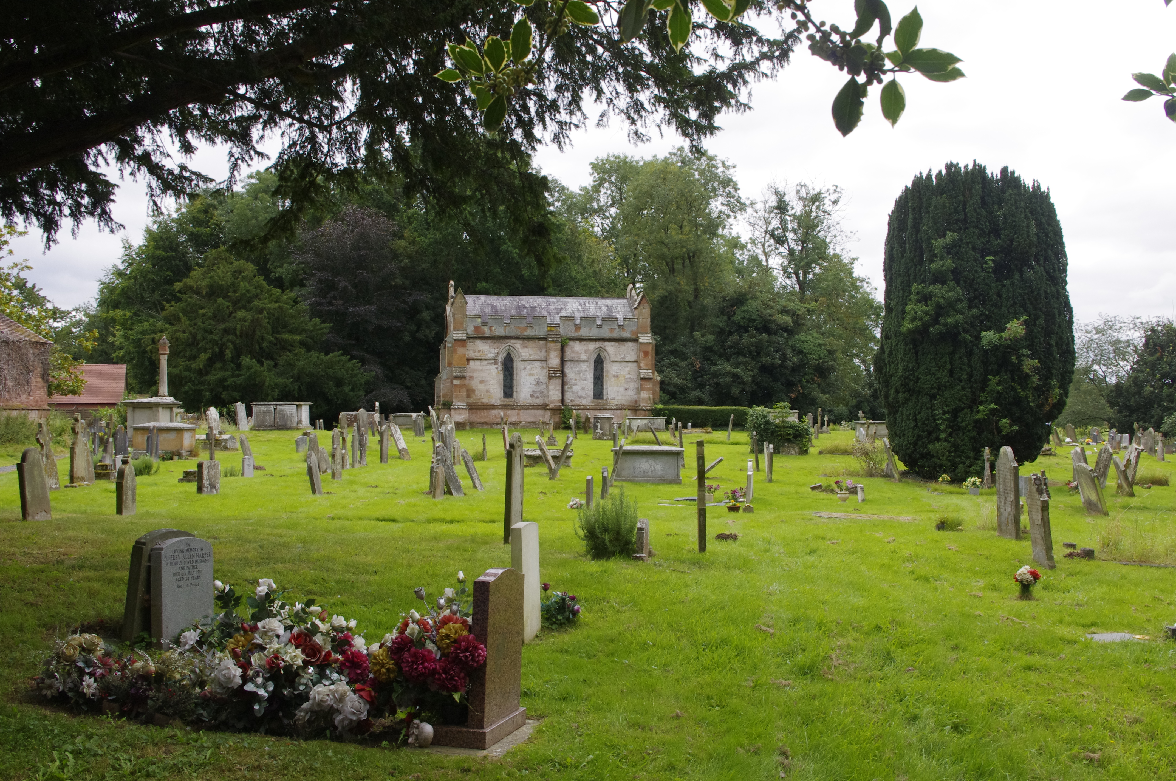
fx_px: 1109
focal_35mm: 34
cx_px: 588
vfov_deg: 38.8
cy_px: 390
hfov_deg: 55.9
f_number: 14
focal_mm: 23.13
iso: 800
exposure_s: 1/250
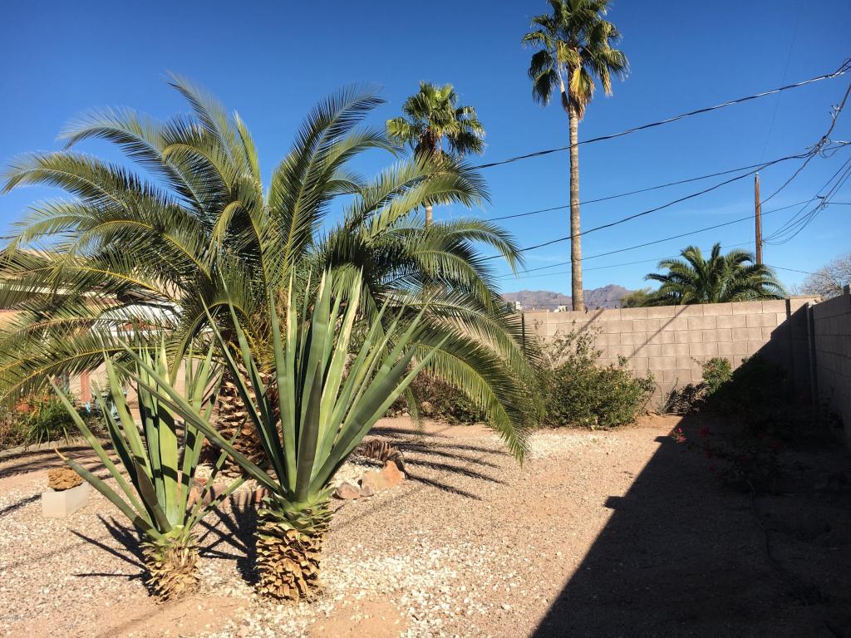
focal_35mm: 29
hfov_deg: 61.7
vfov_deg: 48.2
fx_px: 713
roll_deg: +1.5
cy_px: 319
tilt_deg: +1.5
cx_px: 426
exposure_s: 1/1637
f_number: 2.2
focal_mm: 4.15
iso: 25
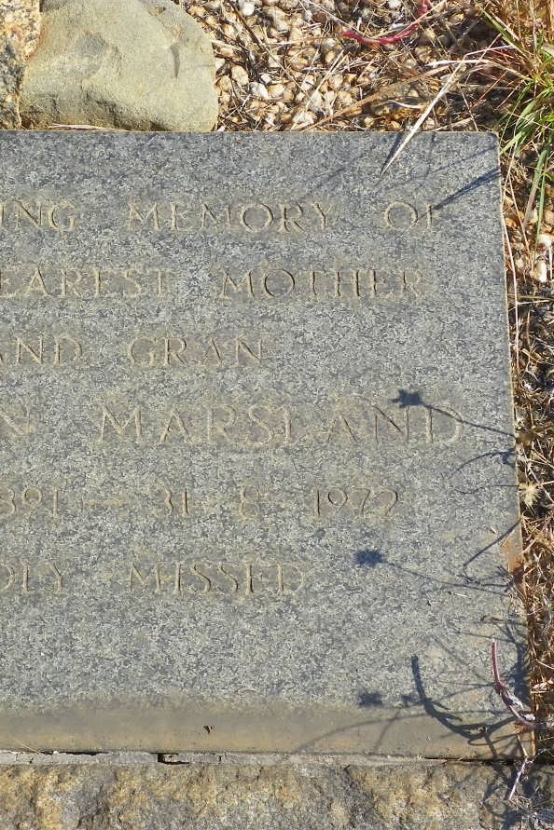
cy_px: 414
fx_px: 1939
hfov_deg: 16.2
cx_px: 119
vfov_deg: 24.2
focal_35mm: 84
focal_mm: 10.7
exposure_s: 1/160
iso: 64
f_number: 5
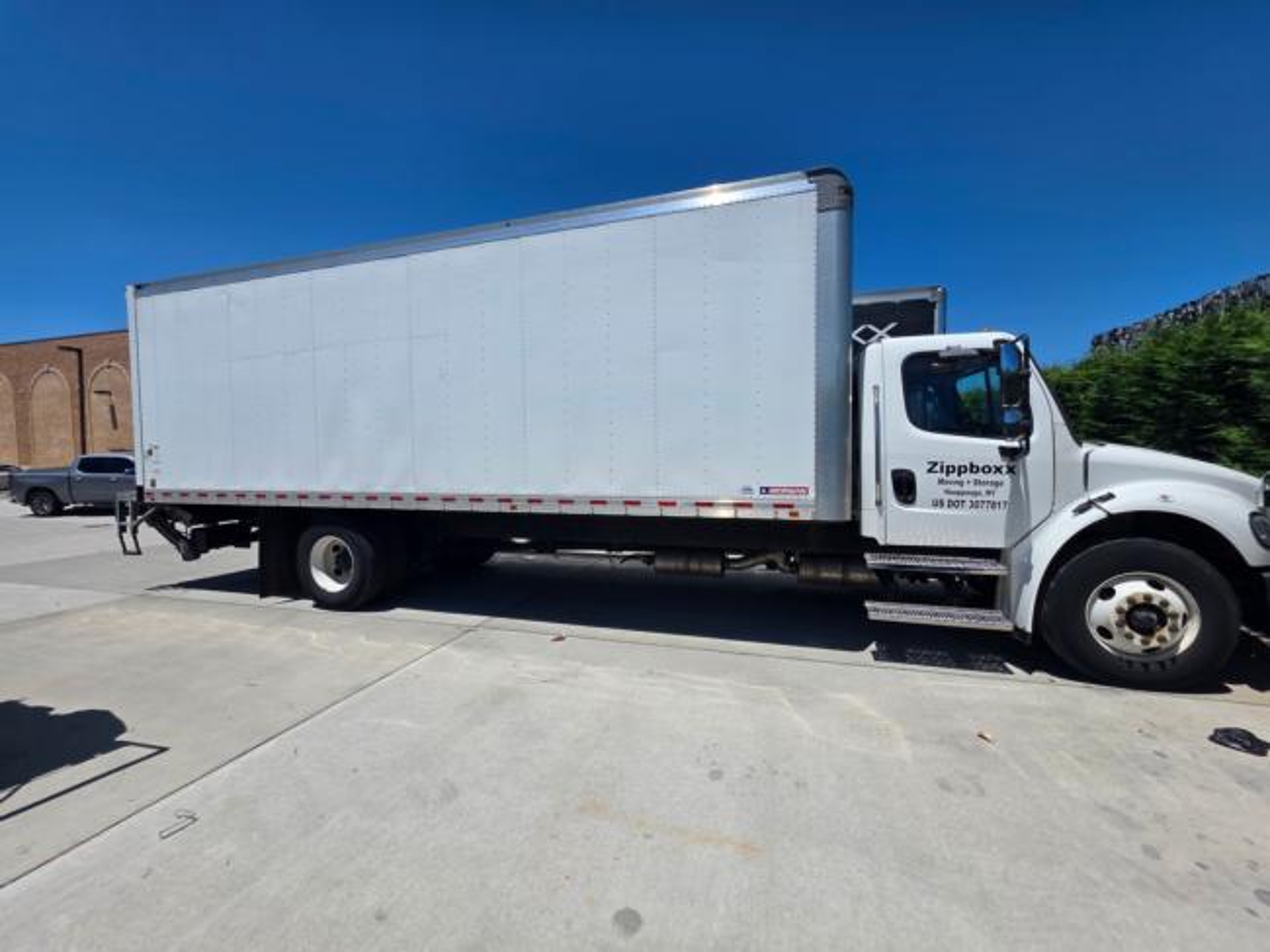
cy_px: 476
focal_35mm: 13
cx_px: 635
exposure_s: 1/4037
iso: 40
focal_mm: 2.2
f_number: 1.9
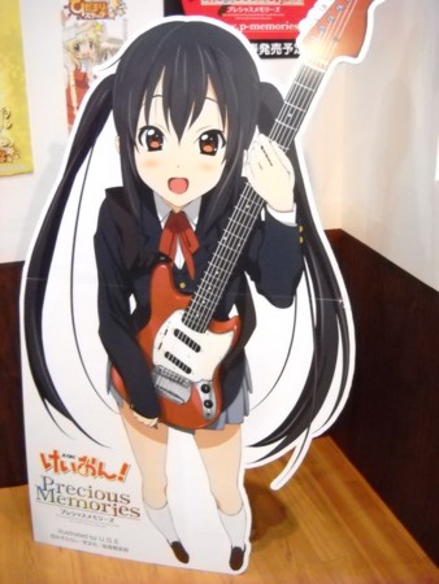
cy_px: 292
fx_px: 693
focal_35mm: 41
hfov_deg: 35.2
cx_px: 220
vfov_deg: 45.8
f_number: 3.1
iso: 800
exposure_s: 1/24
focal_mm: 6.72
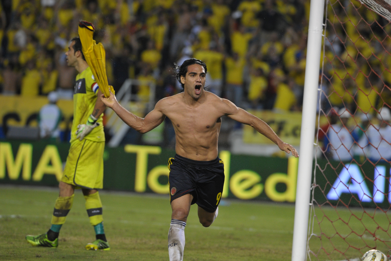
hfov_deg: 5.2
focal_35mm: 400
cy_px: 130
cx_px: 196
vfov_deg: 3.4
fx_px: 4342
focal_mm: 400
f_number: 5
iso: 4000
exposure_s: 1/500
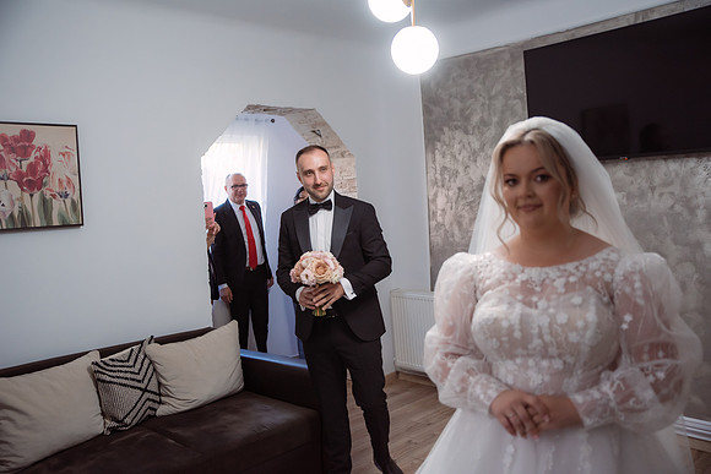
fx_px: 691
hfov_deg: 54.4
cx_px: 356
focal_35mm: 35
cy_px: 237
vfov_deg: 37.9
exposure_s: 1/200
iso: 1600
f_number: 2.8
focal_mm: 35
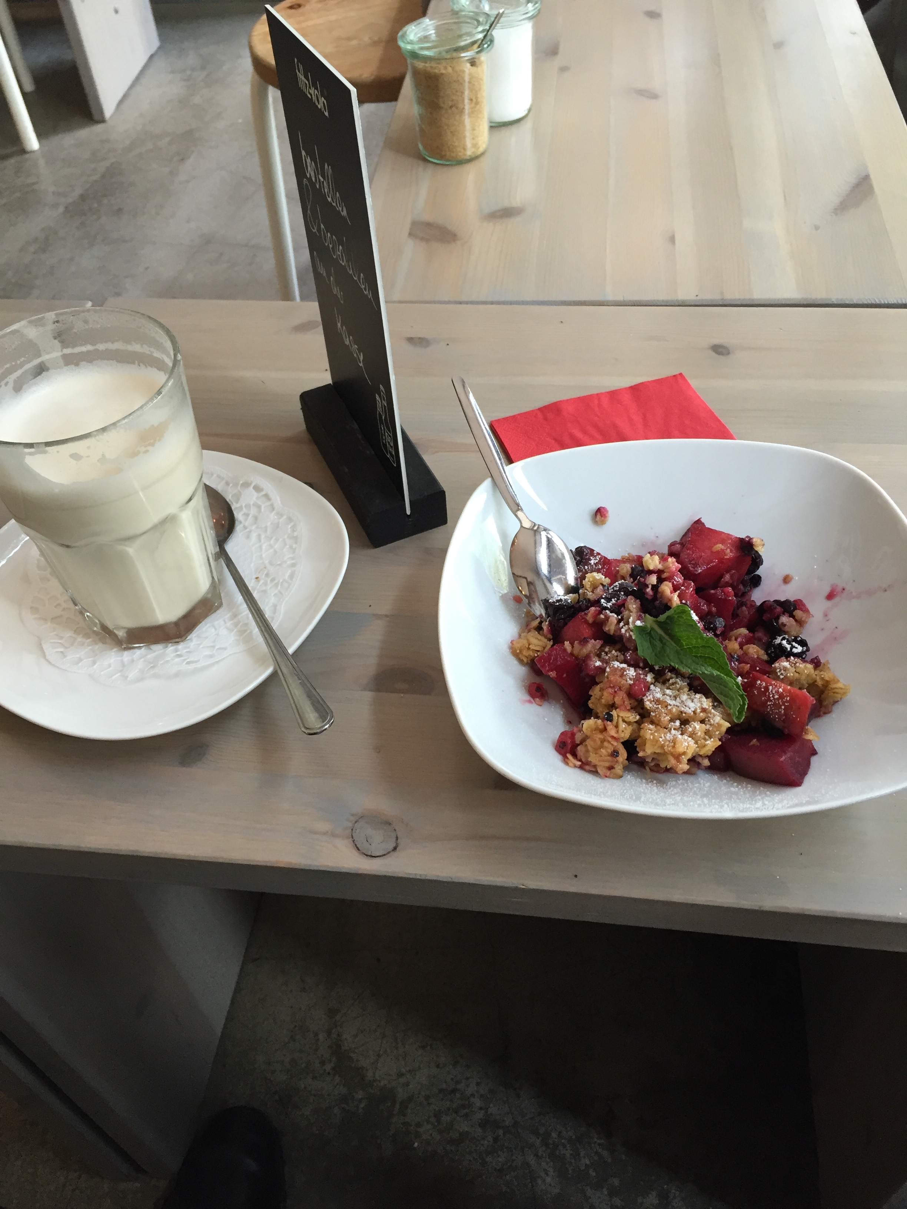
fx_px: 1013
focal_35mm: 29
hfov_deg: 48.2
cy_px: 604
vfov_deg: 61.7
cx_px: 454
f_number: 2.2
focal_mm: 4.15
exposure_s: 1/33
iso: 64
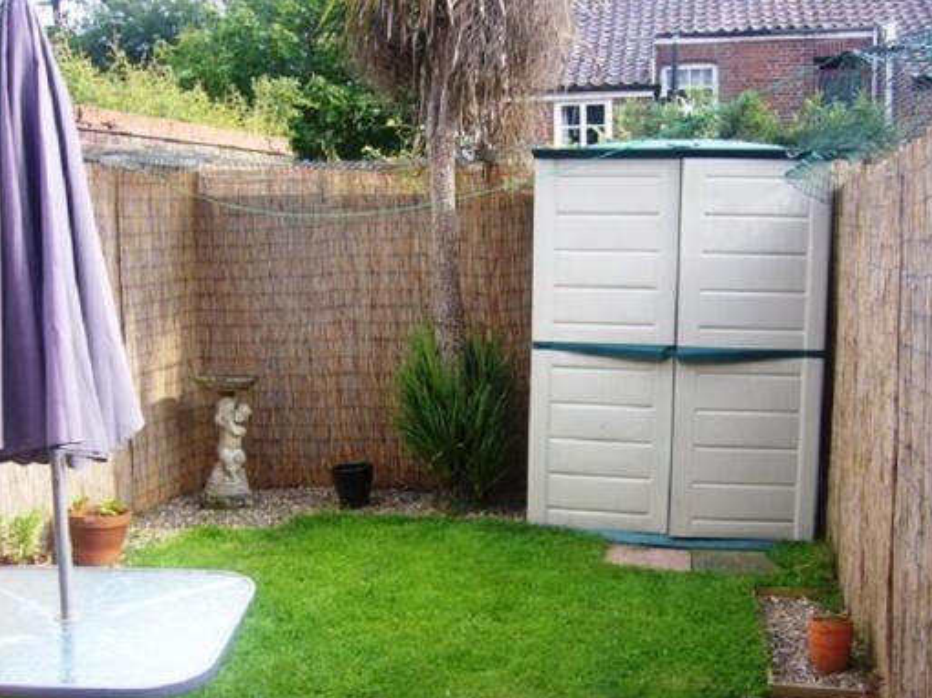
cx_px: 487
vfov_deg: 35.9
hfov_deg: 46.8
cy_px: 397
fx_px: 1076
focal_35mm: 40
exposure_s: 1/80
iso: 80
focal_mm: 5.8
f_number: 2.8
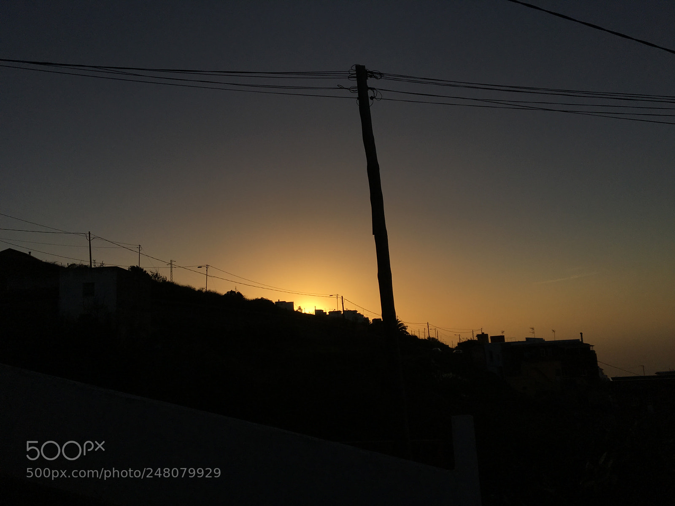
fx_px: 565
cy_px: 253
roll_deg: +3.2
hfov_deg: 61.7
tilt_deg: +9.8
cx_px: 338
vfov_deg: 48.2
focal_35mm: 29
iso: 25
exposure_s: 1/7692
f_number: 2.2
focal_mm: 4.15
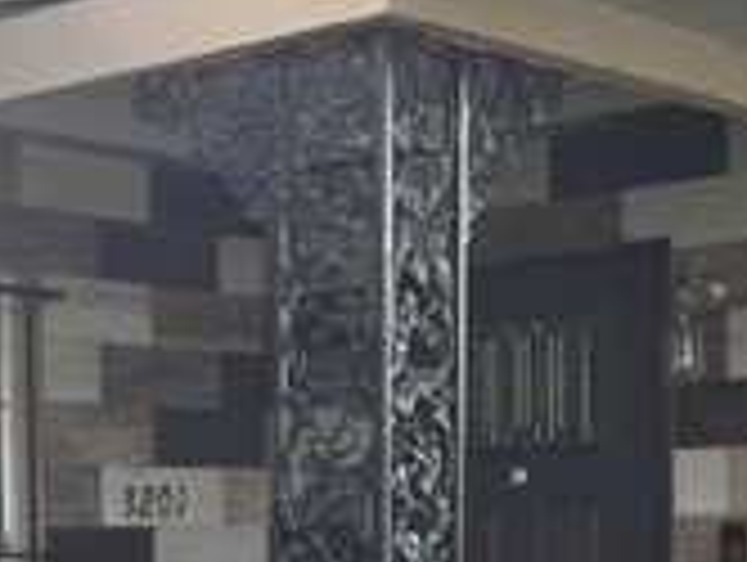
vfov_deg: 14.4
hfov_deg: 19.2
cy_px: 674
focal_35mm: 100
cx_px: 58
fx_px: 2161
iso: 125
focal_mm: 5.1
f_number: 1.6
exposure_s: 1/121
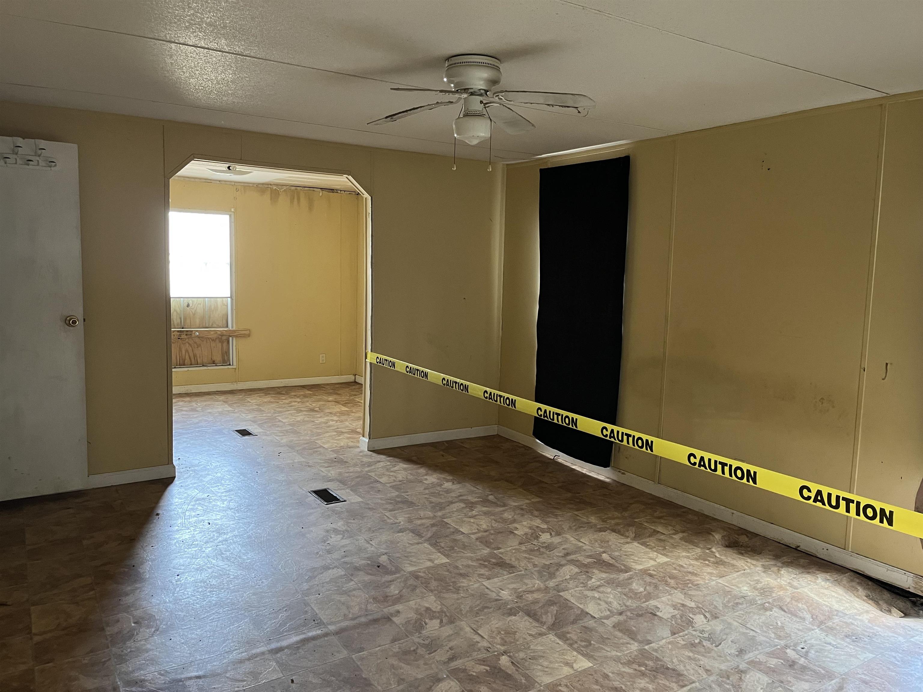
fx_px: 693
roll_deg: -2.2
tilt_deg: -6.8
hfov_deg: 67.3
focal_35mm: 26
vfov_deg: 53.1
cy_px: 346
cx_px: 462
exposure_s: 1/60
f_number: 1.6
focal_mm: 5.1
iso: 500
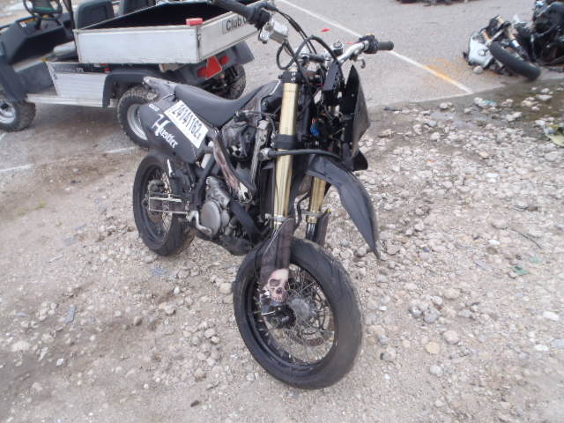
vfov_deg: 49.7
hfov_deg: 63.4
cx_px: 282
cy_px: 212
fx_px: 456
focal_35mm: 28
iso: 80
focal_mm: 5
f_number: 4.5
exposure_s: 1/160
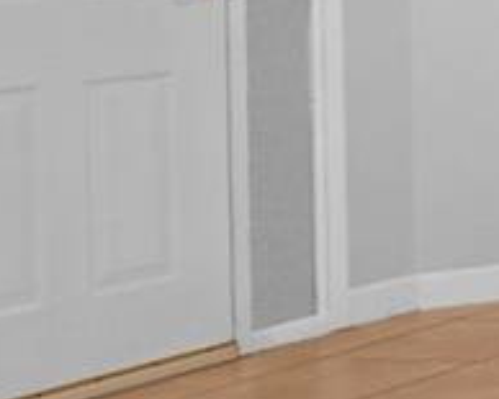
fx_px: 1712
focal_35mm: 116
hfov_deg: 9.0
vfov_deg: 12.9
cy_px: -82
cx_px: 1831
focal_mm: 10
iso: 100
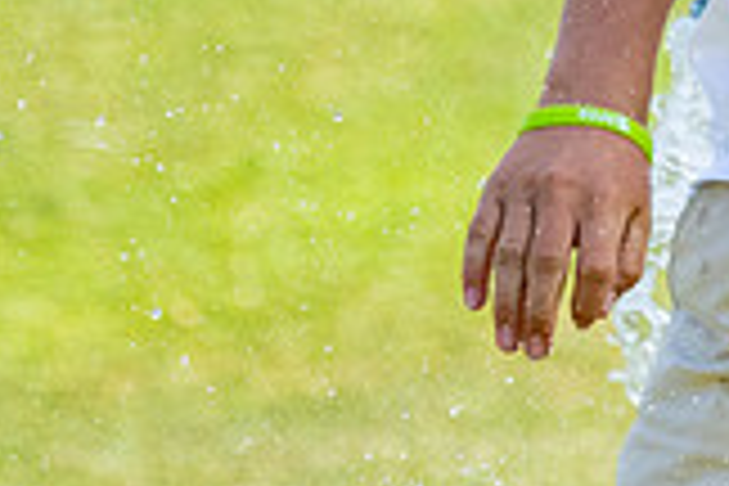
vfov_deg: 0.7
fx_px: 39525
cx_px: 865
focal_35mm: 1952
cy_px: -552
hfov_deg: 1.1
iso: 500
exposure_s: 1/6400
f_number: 4
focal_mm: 300
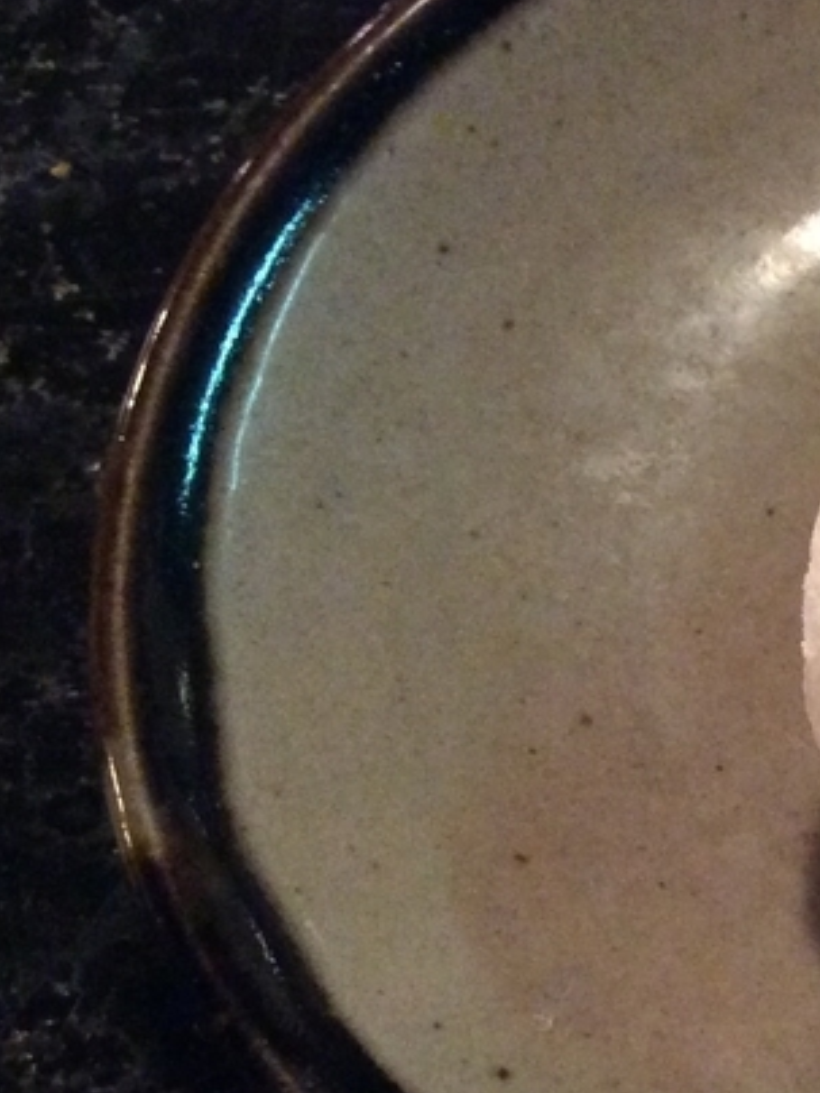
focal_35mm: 81
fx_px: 2558
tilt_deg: -59.4
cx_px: 1196
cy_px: 699
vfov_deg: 24.0
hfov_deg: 16.7
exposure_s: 1/15
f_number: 2.4
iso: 320
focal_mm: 3.3
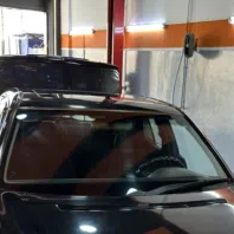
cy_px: 209
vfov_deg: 28.9
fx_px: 436
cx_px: 171
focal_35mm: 57
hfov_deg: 29.6
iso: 100
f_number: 1.78
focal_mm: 6.86
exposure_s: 1/100
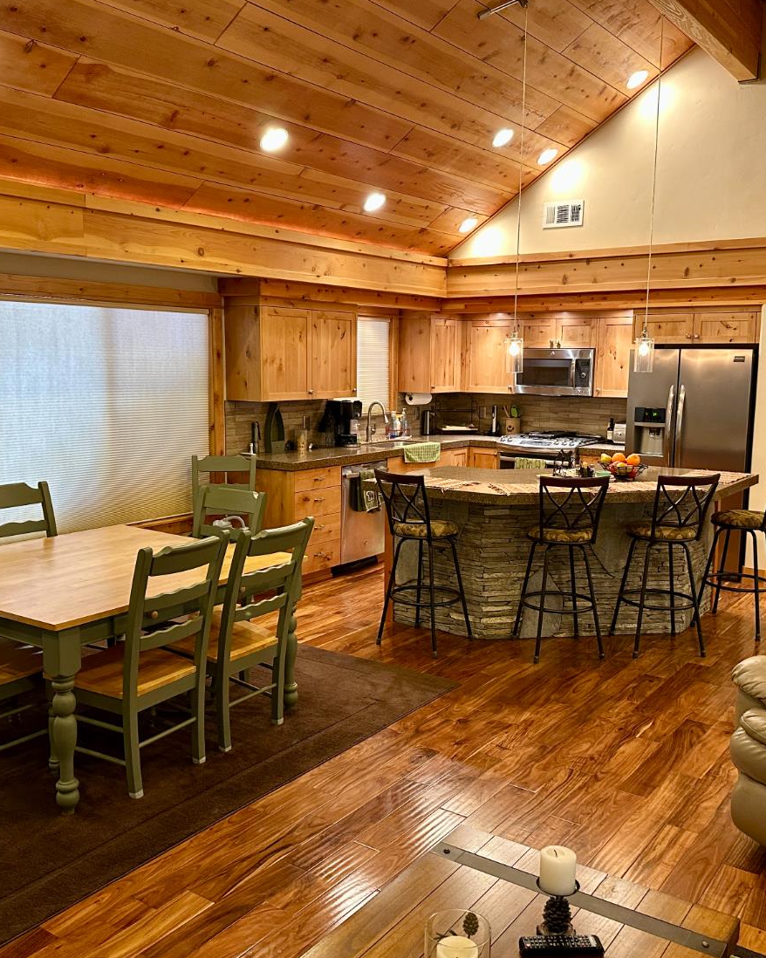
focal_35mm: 32
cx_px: 380
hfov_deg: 45.8
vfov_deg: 55.7
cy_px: 471
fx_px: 907
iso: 400
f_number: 1.78
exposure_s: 1/60
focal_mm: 6.86
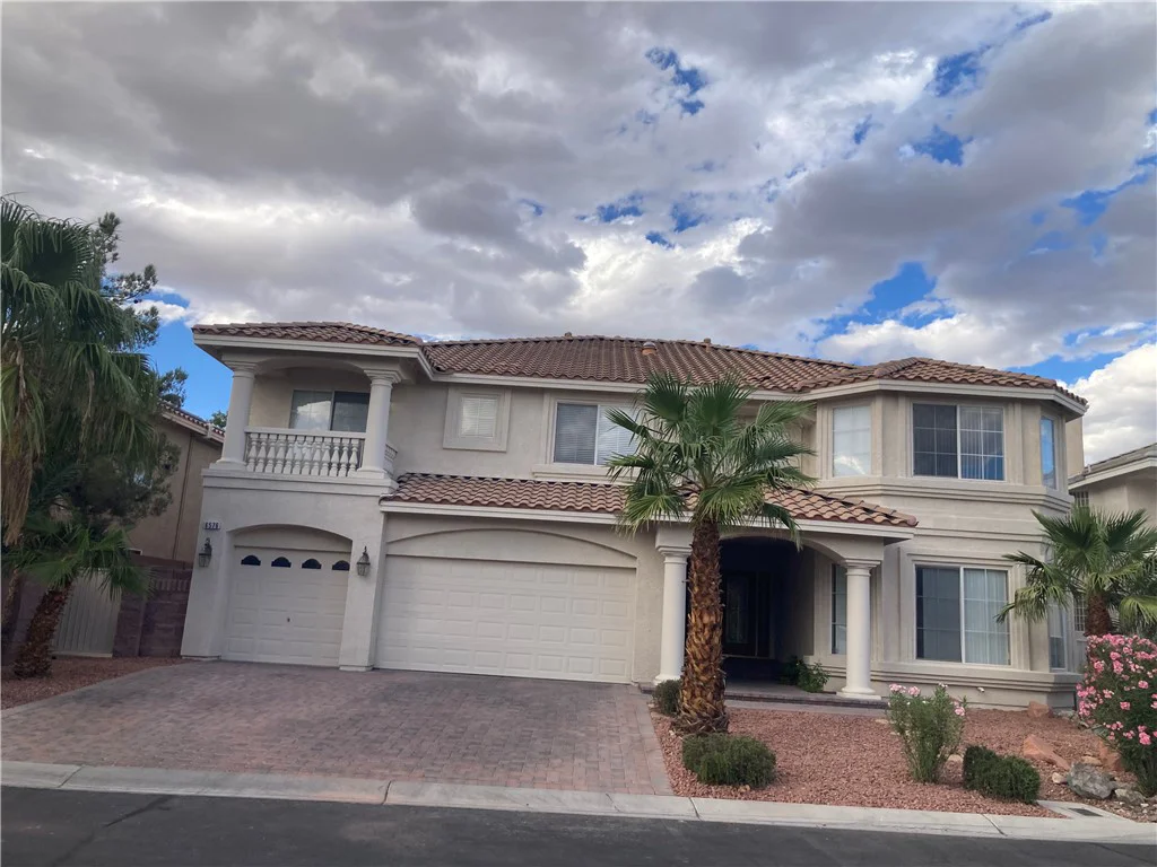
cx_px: 578
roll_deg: -3.9
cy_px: 434
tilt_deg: +12.5
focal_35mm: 28
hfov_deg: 63.4
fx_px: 936
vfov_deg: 49.7
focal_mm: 3.99
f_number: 1.8
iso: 20
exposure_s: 1/1230
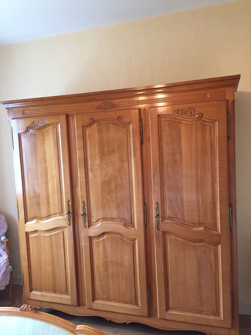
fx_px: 280
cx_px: 126
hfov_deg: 48.2
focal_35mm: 29
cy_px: 168
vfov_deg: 61.7
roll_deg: +2.7
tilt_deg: -4.8
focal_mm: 4.15
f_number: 2.2
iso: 200
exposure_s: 1/33
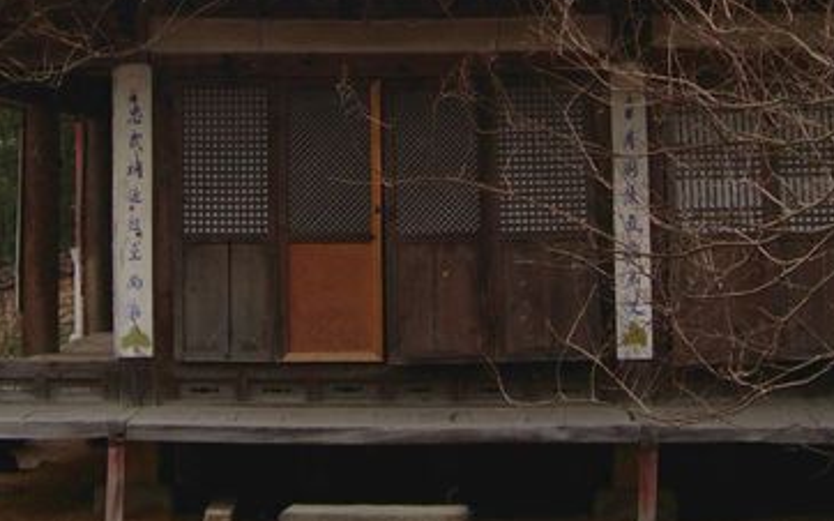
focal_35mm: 89
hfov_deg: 23.3
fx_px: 2022
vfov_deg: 14.5
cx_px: 366
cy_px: 12
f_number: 2.8
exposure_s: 1/645
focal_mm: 7.8
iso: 64
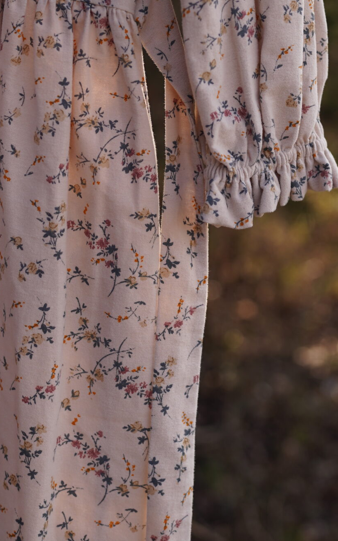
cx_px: 176
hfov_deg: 18.9
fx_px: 1017
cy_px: 98
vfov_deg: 29.0
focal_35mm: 69
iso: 100
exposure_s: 1/800
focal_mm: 35
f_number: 2
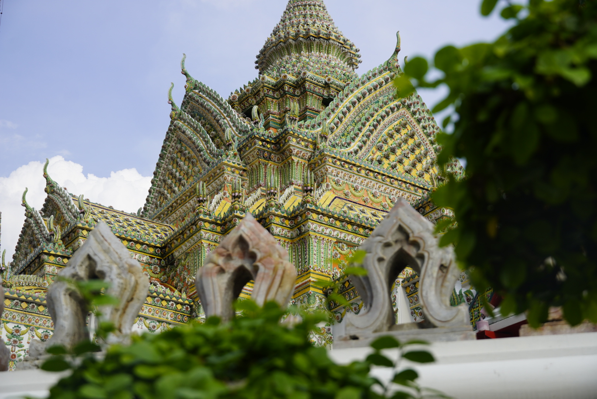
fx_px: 971
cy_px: 200
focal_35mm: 58
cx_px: 298
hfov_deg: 34.2
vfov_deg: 23.2
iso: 100
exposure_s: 1/400
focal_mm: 39
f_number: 5.6
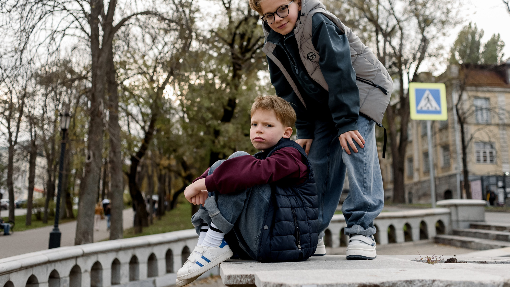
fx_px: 527
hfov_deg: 51.6
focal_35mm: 39
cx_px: 265
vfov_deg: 30.4
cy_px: 126
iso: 1600
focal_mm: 35
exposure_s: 1/2000
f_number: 3.5
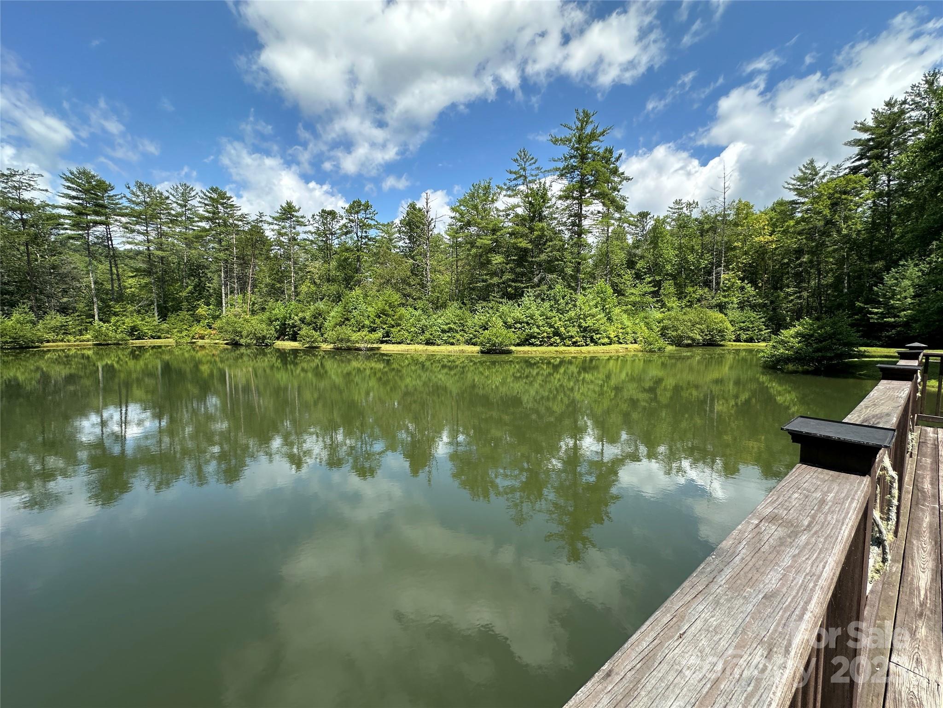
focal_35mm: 14
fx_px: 381
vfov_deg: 85.7
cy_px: 354
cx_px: 472
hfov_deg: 102.1
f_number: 2.2
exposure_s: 1/849
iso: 40
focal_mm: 2.22
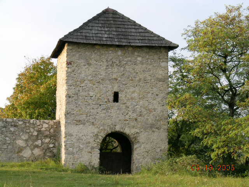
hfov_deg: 17.0
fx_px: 834
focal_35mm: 116
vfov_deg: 12.8
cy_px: 94
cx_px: 124
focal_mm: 24
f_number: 5.2
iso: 50
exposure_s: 1/62.8
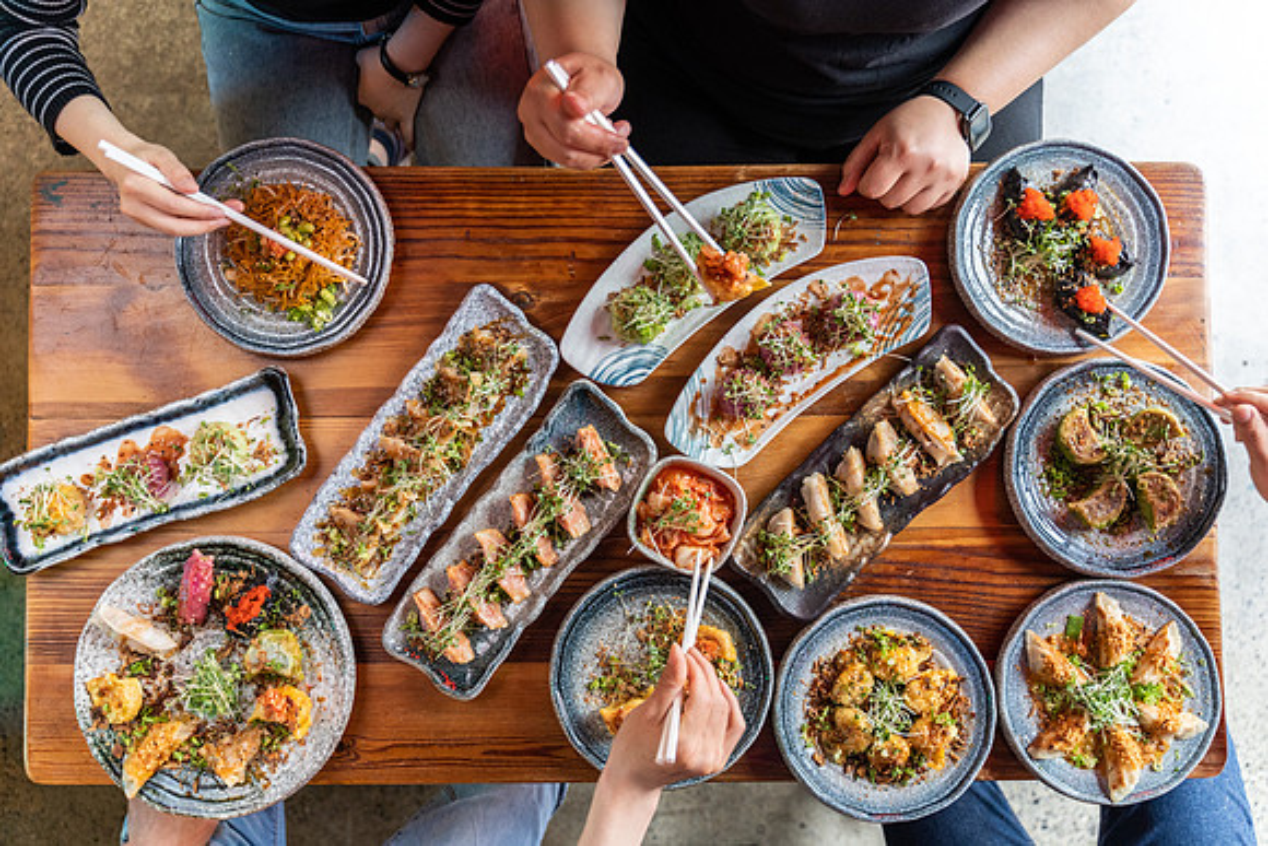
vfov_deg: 37.9
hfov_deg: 54.4
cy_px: 423
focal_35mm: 35
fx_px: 1233
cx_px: 634
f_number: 2.8
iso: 1000
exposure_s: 1/40
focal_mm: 35
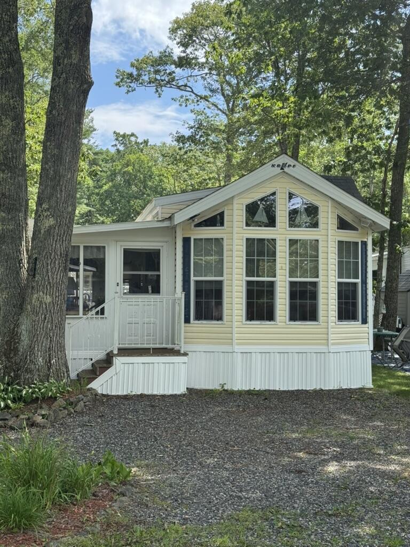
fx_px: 758
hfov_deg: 30.3
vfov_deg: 39.7
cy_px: 274
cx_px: 205
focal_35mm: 48
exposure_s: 1/1114
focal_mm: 6.76
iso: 64
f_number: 1.78
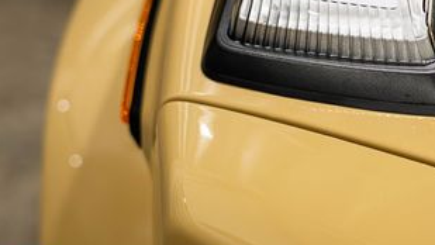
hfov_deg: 18.2
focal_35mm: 117
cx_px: 332
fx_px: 1350
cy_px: 19
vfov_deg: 10.3
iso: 1600
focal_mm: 54
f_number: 4
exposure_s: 1/100
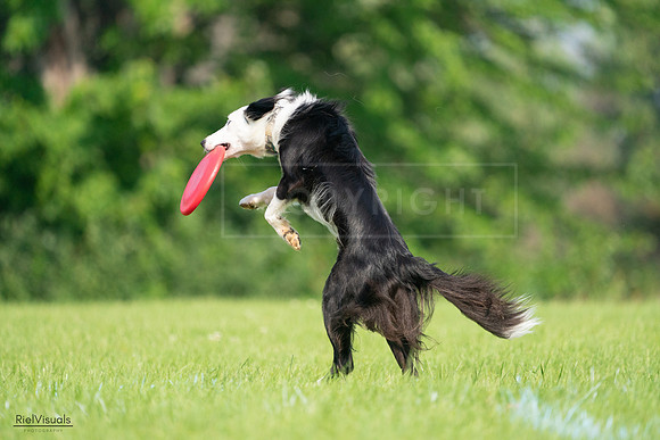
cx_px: 330
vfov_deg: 2.5
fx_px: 10250
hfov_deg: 3.7
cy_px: 220
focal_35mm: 559
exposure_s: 1/4000
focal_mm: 559
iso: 1600
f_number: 6.3
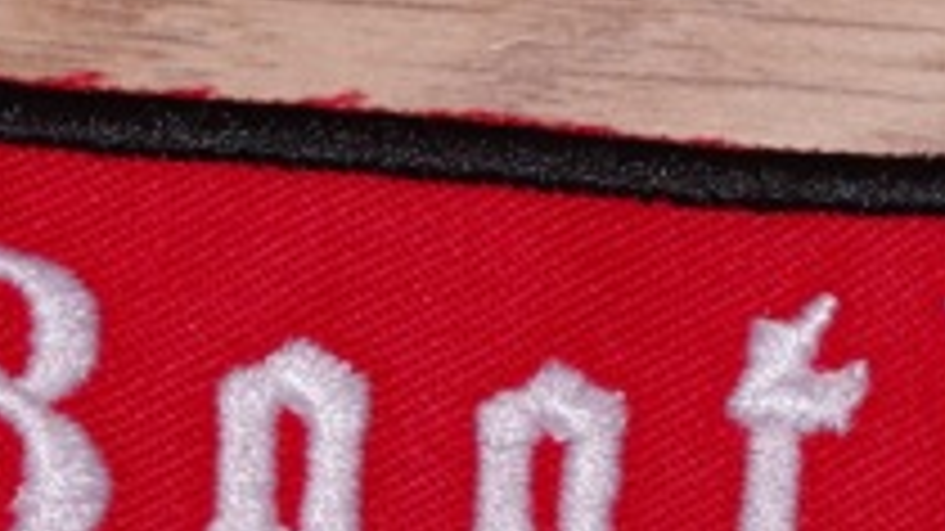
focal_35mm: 230
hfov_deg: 9.4
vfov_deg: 5.3
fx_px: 5762
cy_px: 560
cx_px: 770
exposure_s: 1/30
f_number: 8
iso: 1600
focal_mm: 47.5
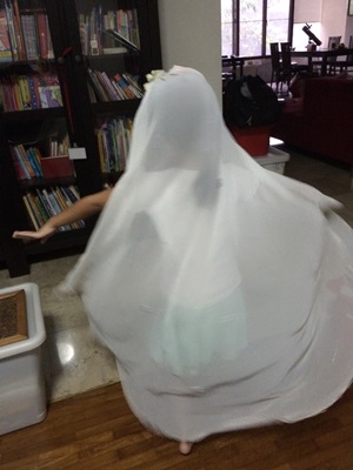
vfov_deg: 60.0
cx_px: 176
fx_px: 408
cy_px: 235
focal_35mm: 30
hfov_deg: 46.8
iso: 400
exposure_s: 1/15
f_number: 2.2
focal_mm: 4.12
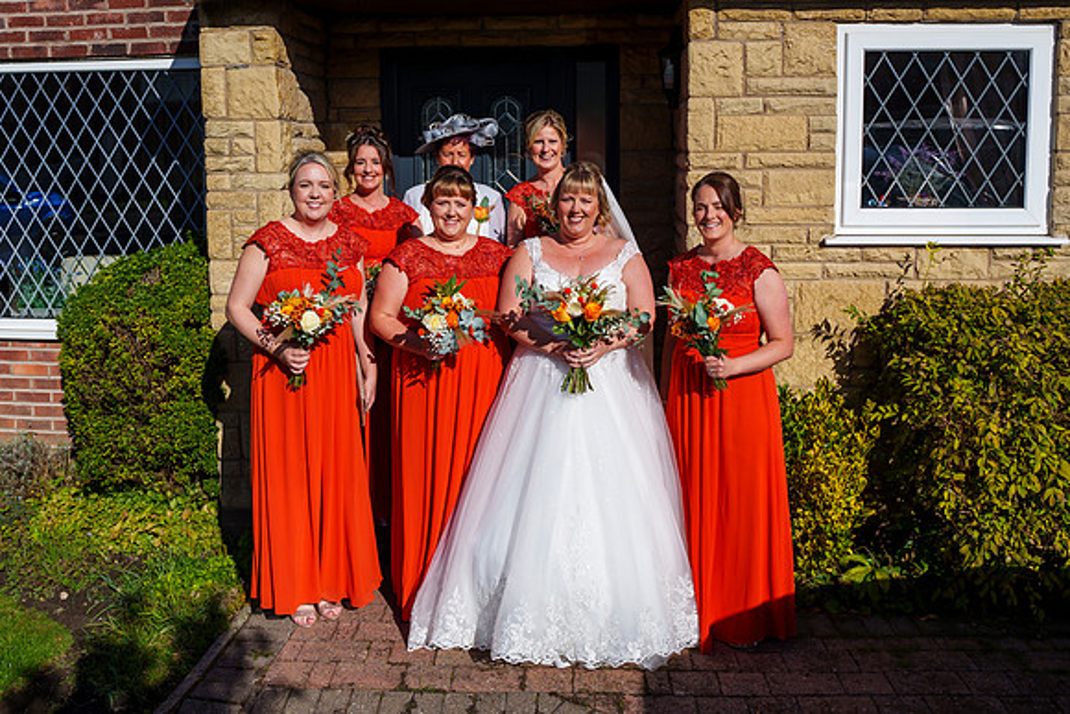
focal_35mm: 35
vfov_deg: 37.8
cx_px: 483
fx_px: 1036
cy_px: 272
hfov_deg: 54.5
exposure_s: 1/6400
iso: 200
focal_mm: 28
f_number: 4.5
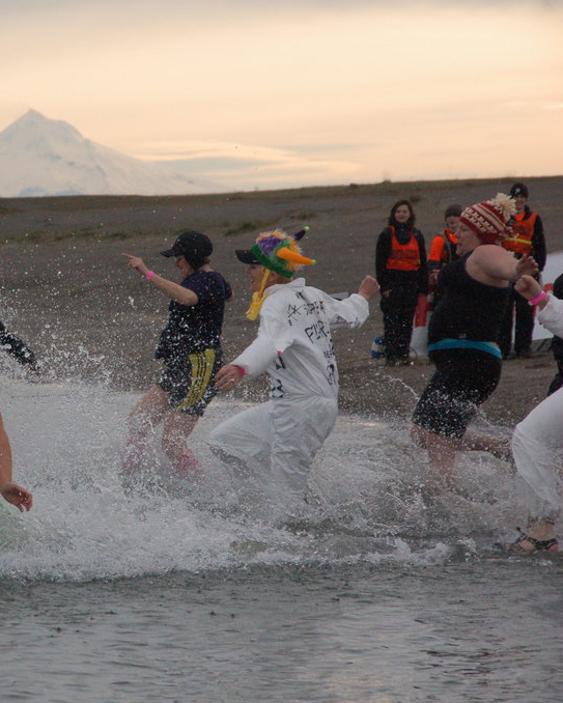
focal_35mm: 202
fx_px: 4198
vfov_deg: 9.6
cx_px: 44
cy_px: 351
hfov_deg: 7.6
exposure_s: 1/1250
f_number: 9
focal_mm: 95
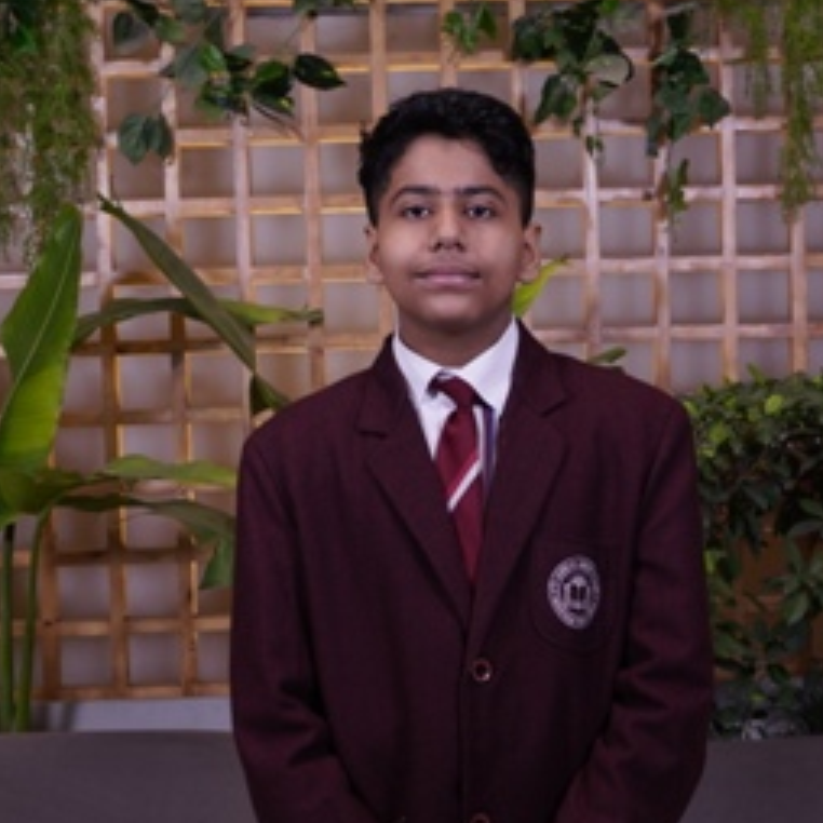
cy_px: 446
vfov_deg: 27.3
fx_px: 1695
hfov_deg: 27.3
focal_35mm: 63
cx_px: 457
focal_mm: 28
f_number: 5
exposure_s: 1/125
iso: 400
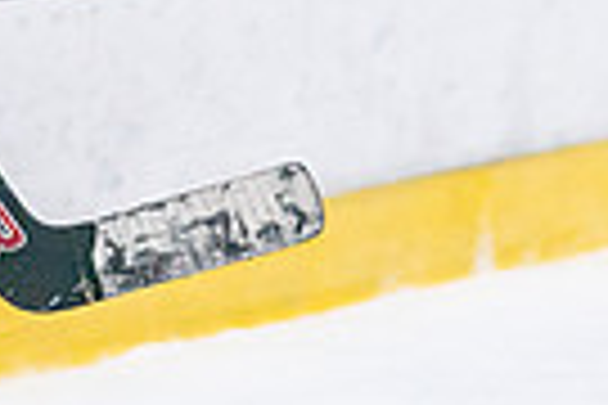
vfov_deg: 1.2
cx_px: -531
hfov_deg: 1.9
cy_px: -648
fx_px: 18610
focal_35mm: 1102
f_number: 2.8
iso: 3200
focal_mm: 200
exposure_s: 1/1250
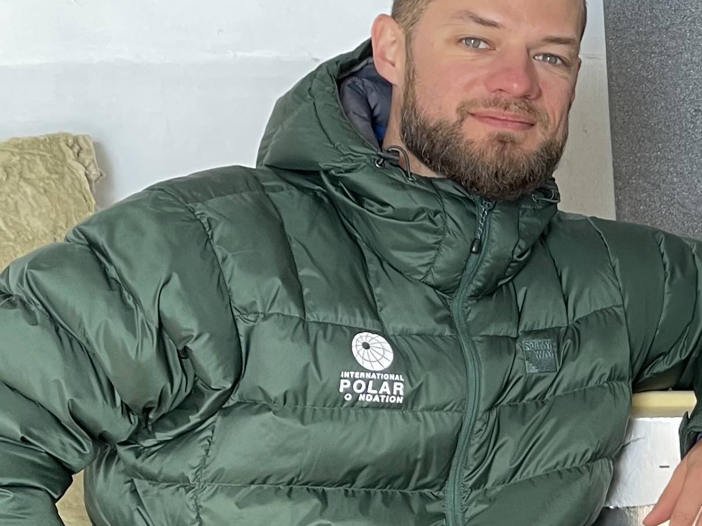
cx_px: 1061
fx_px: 1744
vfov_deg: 17.1
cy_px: 348
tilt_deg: -11.0
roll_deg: +1.0
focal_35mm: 86
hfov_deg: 19.7
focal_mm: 4.2
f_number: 1.6
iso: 125
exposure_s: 1/84
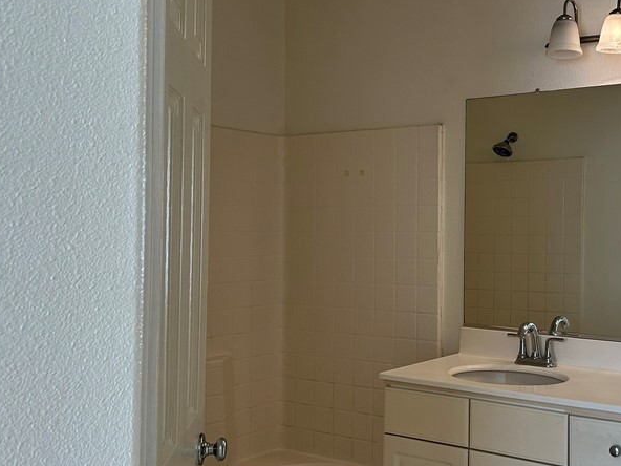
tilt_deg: +0.6
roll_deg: +0.4
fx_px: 807
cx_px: 442
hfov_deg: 41.2
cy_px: 223
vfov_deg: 32.2
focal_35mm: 45
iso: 64
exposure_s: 1/142
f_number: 1.5
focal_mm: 5.7
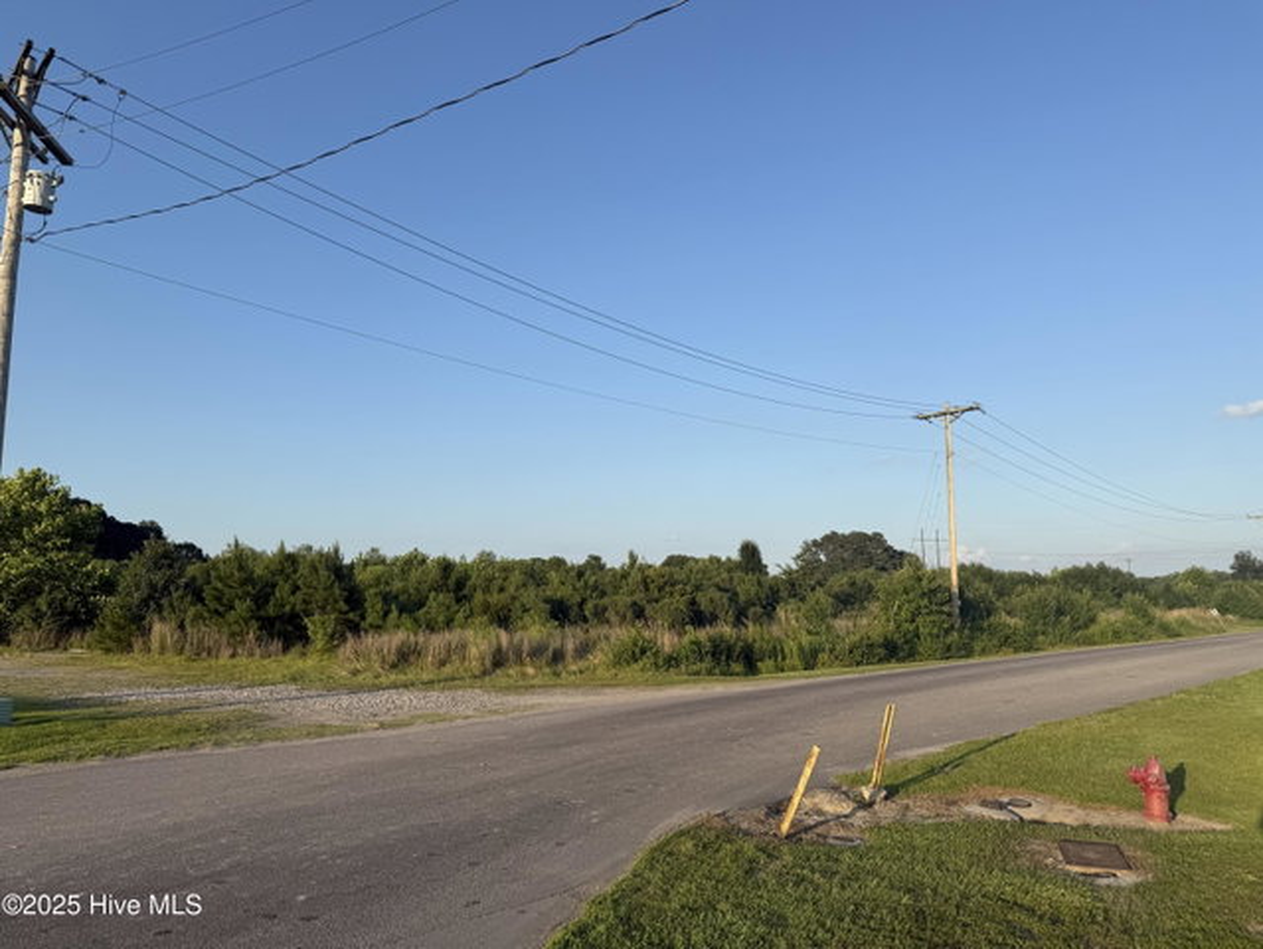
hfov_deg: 71.6
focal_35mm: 24
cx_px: 632
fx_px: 876
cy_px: 474
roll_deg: +0.0
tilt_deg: +8.6
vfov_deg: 56.9
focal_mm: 6.76
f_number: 1.78
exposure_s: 1/3145
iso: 80
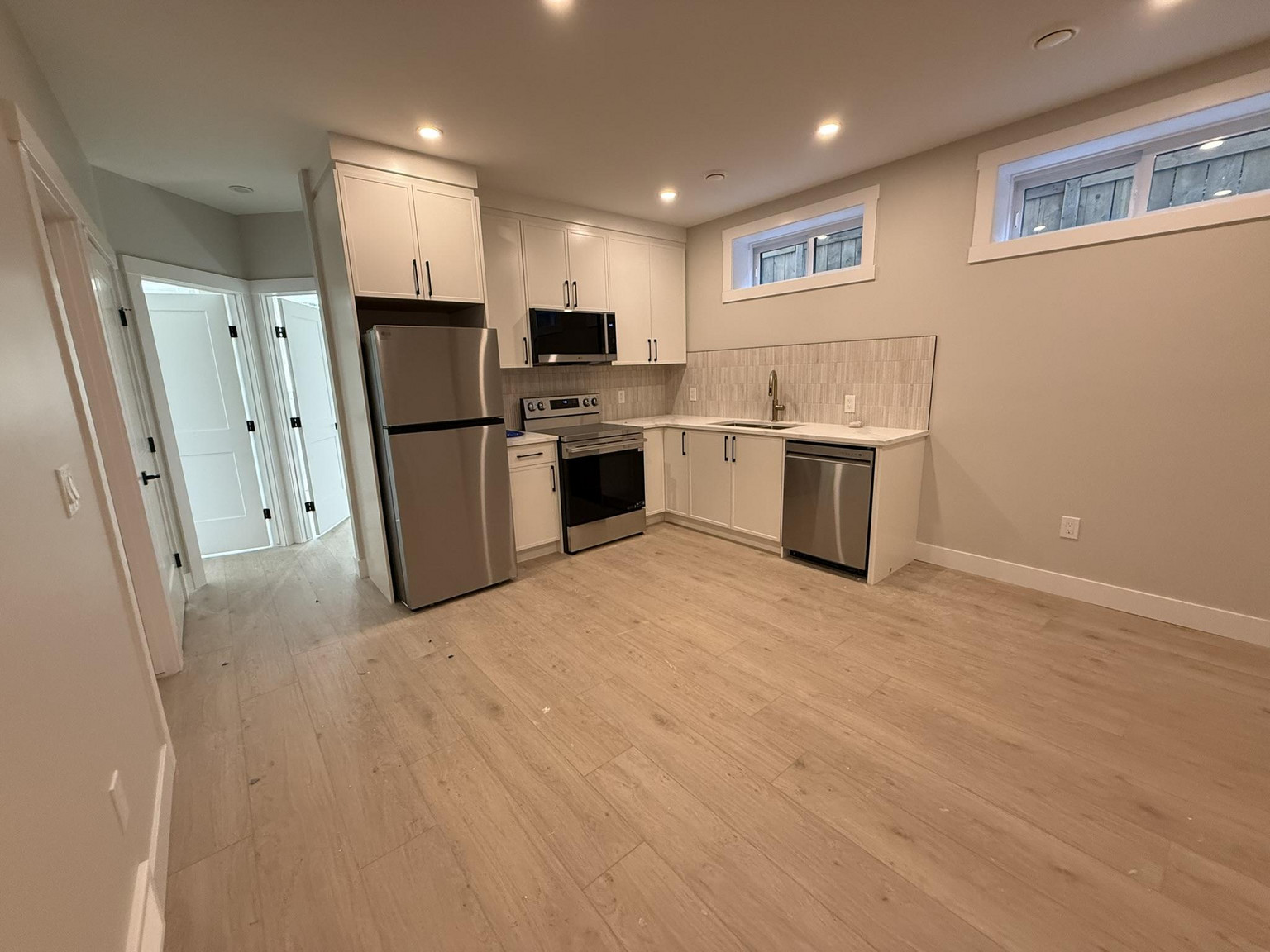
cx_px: 635
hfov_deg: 102.1
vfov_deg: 85.7
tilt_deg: -11.1
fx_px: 514
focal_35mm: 14
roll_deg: +2.1
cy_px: 476
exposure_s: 1/120
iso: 320
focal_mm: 2.22
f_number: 2.2
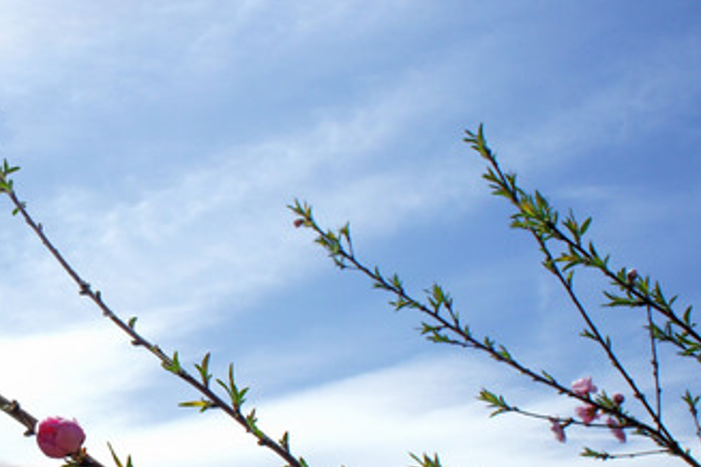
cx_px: -79
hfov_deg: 27.7
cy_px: 383
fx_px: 1285
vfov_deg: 20.3
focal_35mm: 66
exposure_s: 1/500
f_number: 13
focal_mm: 18
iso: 200
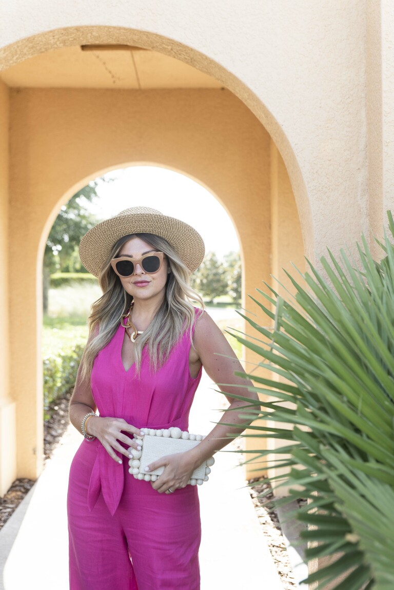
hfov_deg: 29.3
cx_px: 197
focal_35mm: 46
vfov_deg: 42.7
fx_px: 754
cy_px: 295
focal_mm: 46
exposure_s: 1/200
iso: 100
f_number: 3.2
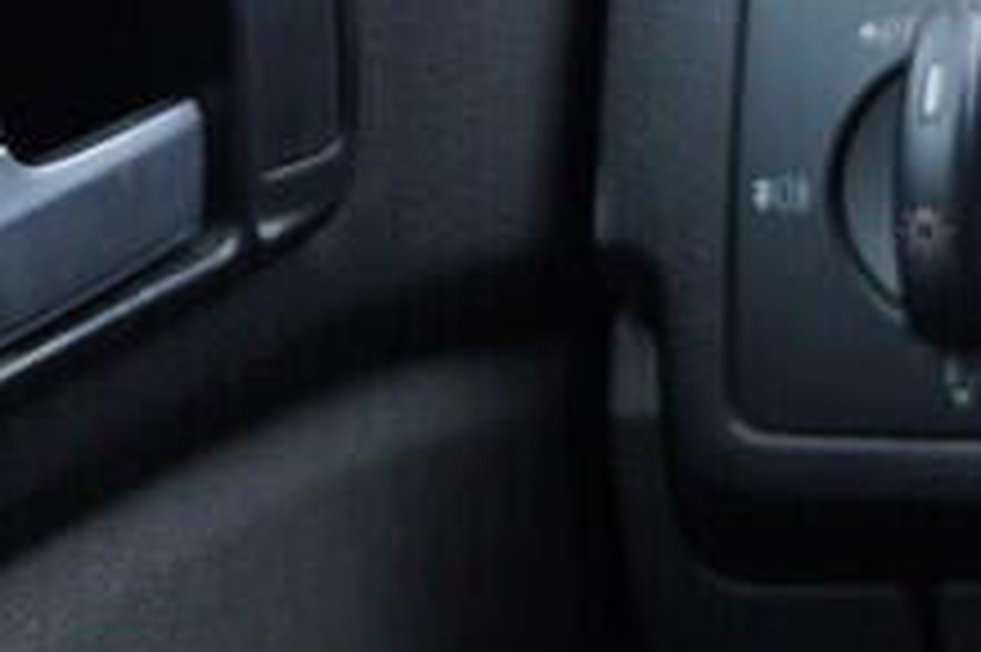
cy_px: -49
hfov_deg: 7.8
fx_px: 6480
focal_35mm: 238
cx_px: 2660
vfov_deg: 5.7
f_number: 2.8
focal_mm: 24
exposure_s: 1/40
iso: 125
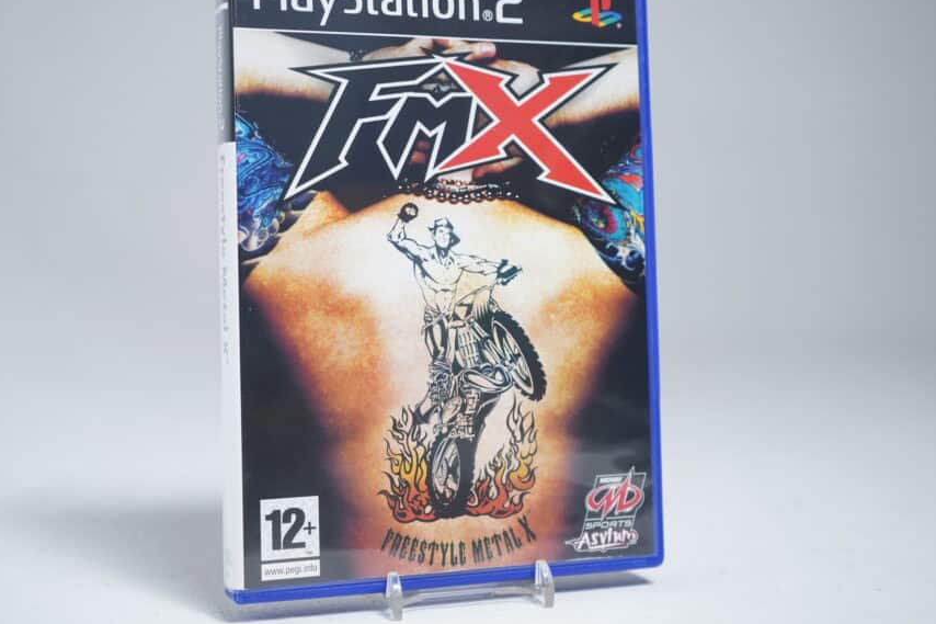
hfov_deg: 38.2
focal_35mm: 52
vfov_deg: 25.9
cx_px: 443
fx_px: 1352
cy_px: 250
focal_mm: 37
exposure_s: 1/40
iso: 500
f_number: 4
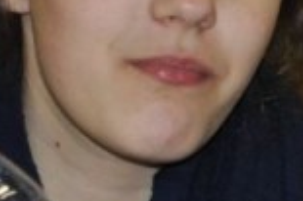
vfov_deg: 4.1
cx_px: 530
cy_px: 113
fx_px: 2842
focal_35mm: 338
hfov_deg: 6.0
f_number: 4.5
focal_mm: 34
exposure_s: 1/60
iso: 800
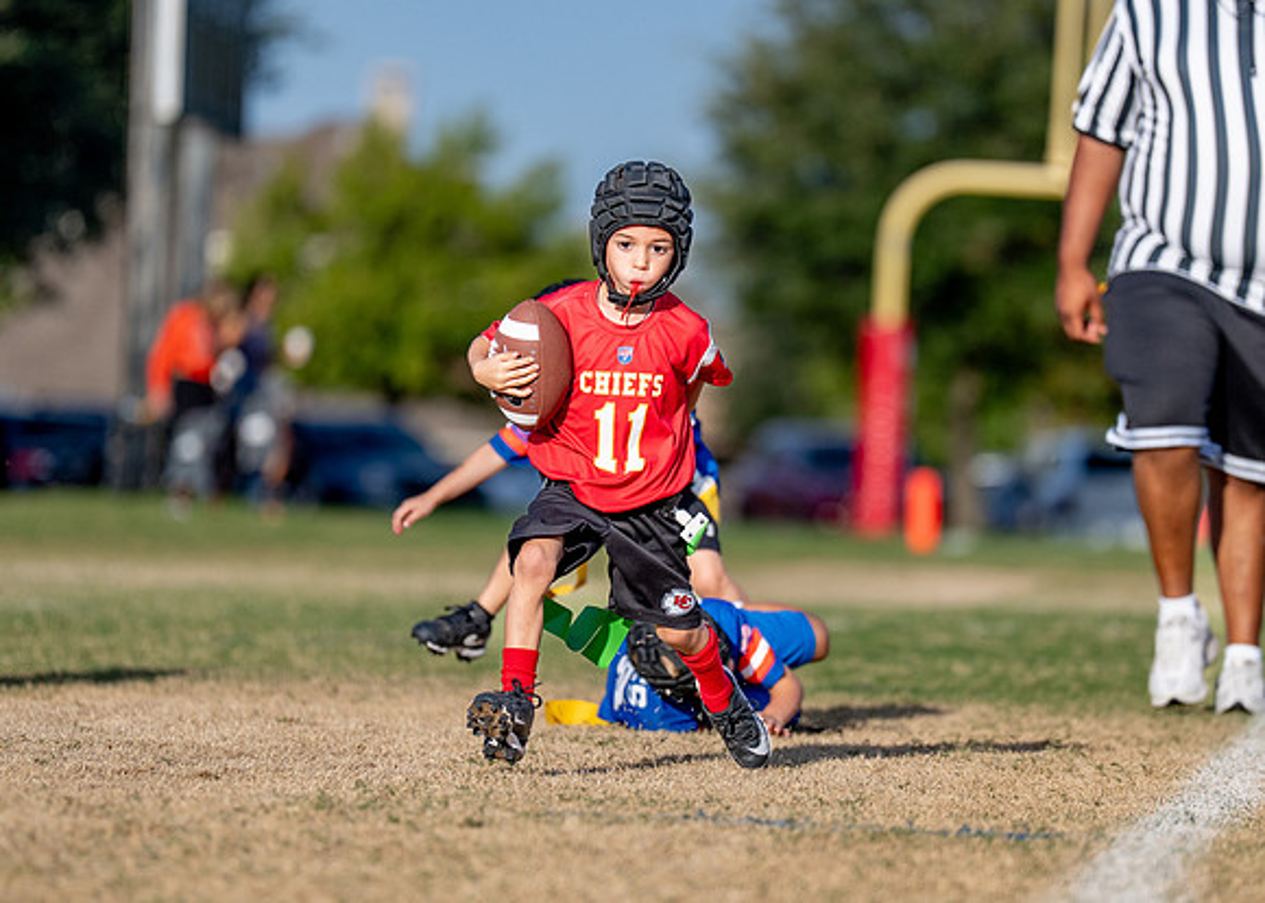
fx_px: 12494
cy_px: 483
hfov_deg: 5.8
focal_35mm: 348
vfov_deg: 4.1
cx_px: 725
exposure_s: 1/5000
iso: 250
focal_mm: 200
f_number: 2.8
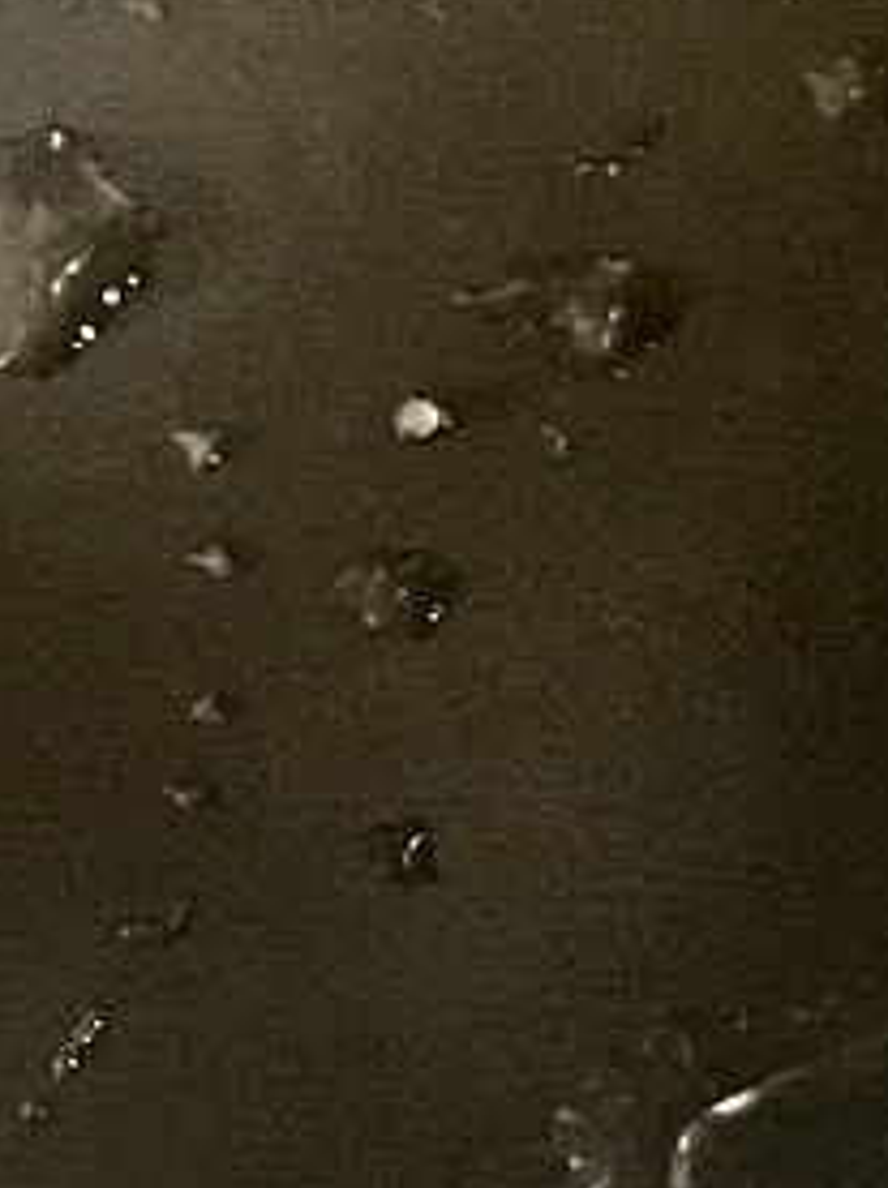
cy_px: 553
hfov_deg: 9.1
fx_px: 5554
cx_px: -112
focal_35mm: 162
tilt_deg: -49.6
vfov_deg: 12.2
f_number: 1.8
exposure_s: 1/15
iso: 100
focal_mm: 3.99
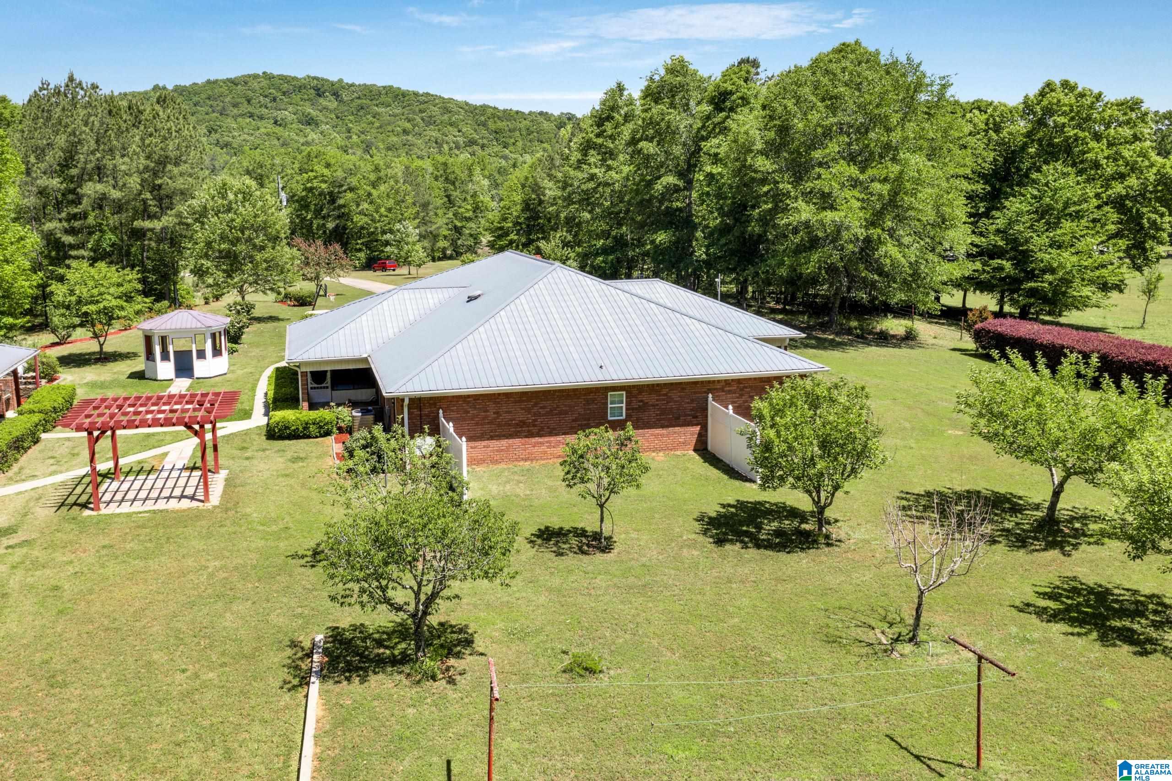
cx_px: 586
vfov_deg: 46.4
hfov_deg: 65.5
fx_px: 911
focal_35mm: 28
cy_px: 390
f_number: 5
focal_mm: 10.26
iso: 100
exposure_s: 1/400
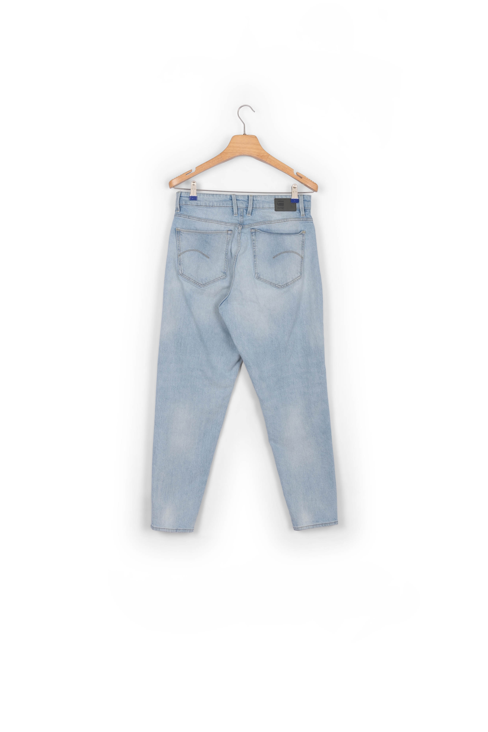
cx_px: 244
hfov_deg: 34.2
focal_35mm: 39
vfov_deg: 49.6
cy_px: 366
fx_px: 793
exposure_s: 1/200
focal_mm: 39
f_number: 13
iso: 100
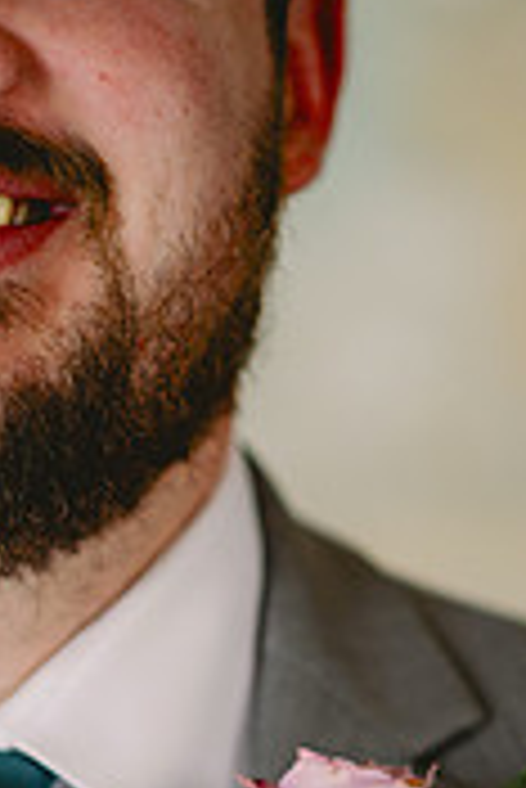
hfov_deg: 6.3
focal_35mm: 218
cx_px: -70
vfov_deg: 9.3
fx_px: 4768
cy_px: 991
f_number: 2.2
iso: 400
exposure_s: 1/320
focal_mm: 85
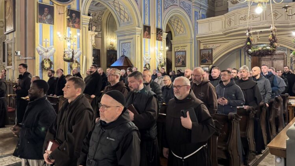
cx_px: 151
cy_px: 69
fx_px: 211
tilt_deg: -0.6
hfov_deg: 69.9
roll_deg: +0.2
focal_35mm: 27
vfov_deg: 42.7
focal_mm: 6.76
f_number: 1.78
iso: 800
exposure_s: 1/50
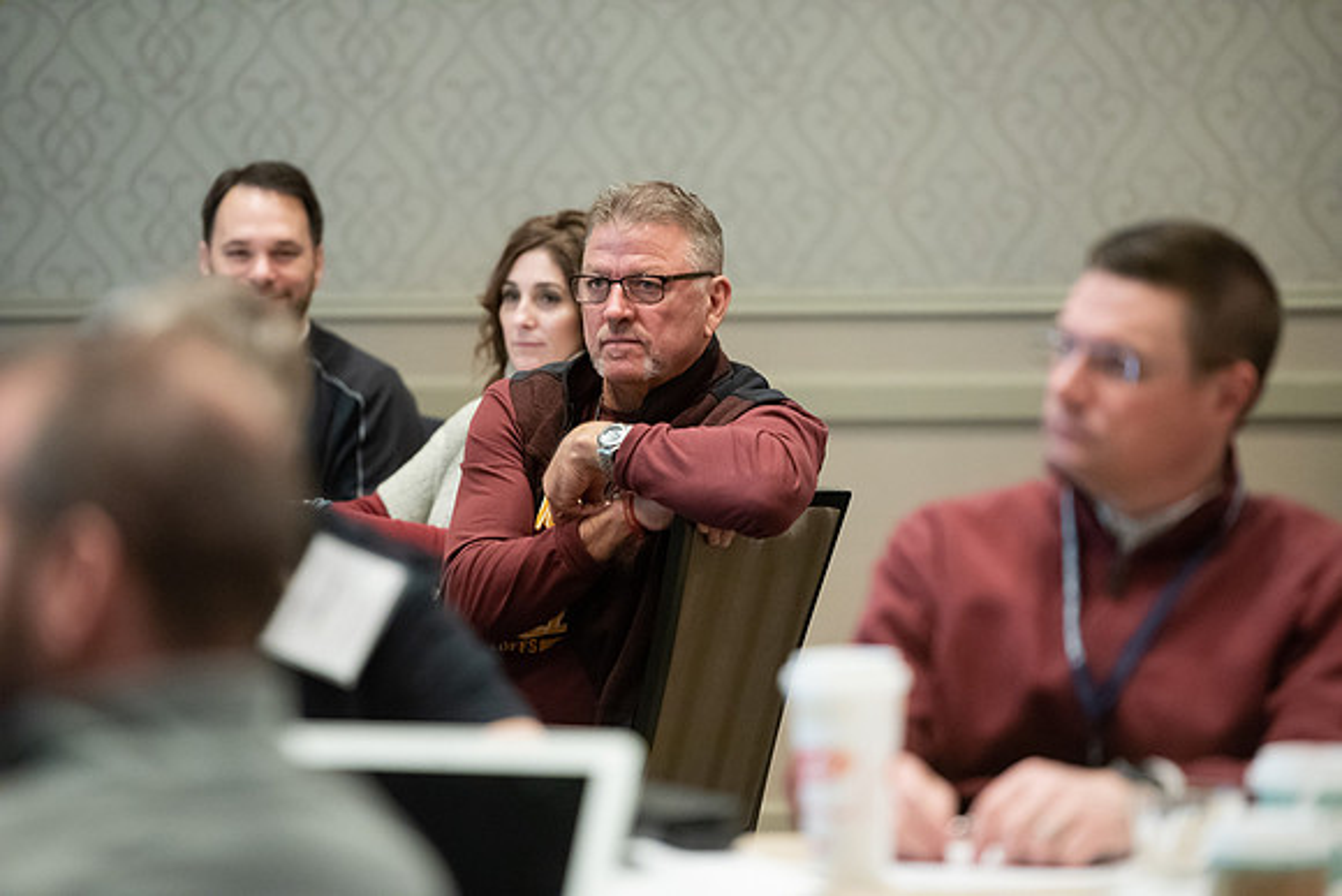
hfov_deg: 11.1
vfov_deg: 7.4
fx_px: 6898
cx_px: 671
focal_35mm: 185
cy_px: 448
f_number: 2.8
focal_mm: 185
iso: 4000
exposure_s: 1/160
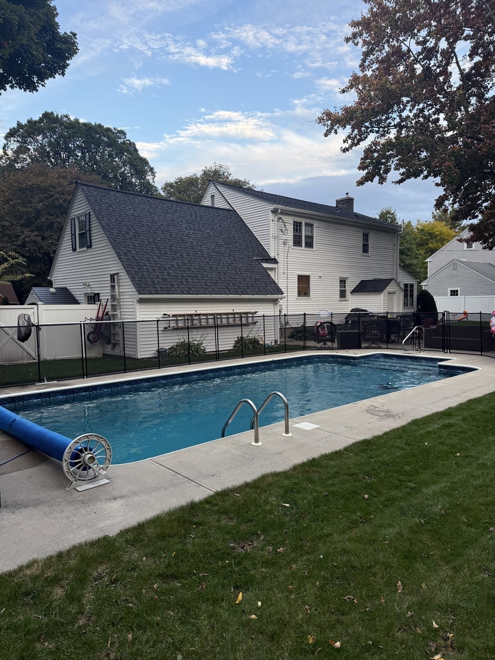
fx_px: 458
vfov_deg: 71.6
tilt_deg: -4.2
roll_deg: +0.5
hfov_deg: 56.8
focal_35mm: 24
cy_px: 330
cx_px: 248
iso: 100
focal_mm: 6.76
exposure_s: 1/267
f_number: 1.78
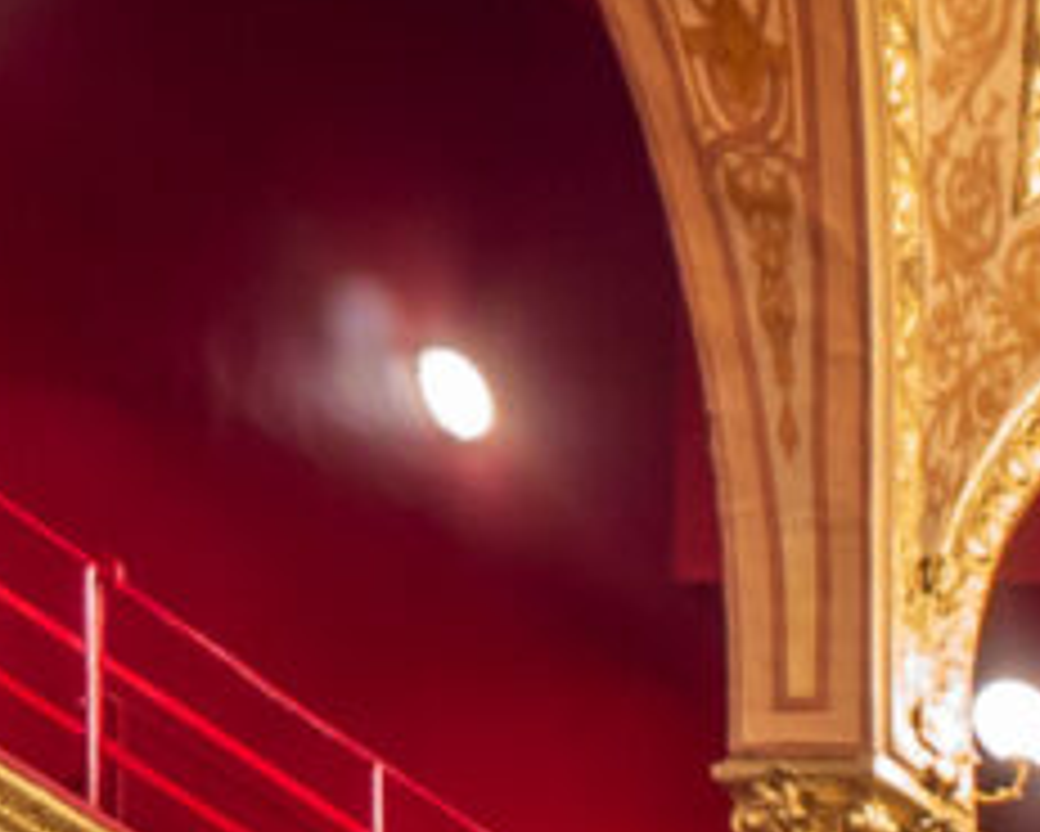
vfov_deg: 8.3
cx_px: 3935
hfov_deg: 8.6
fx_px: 4003
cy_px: 3036
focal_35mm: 130
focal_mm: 8
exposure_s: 1
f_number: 7.1
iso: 200
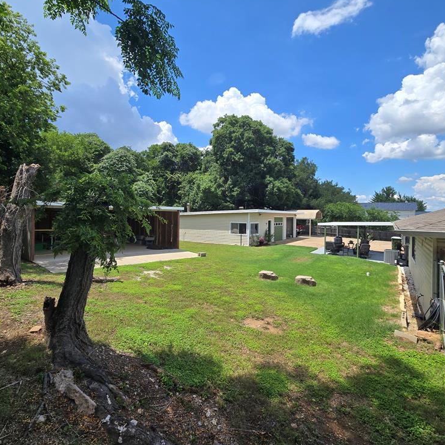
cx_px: 230
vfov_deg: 87.4
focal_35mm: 16
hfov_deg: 87.4
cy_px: 215
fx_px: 233
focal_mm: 2.2
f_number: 2.2
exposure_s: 1/2289
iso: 50
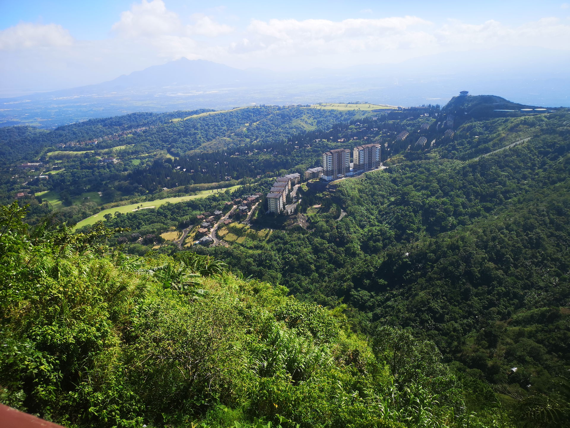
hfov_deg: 65.3
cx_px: 285
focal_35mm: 27
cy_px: 214
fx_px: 445
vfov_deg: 51.4
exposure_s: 1/1493
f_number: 1.8
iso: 50
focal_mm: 3.95
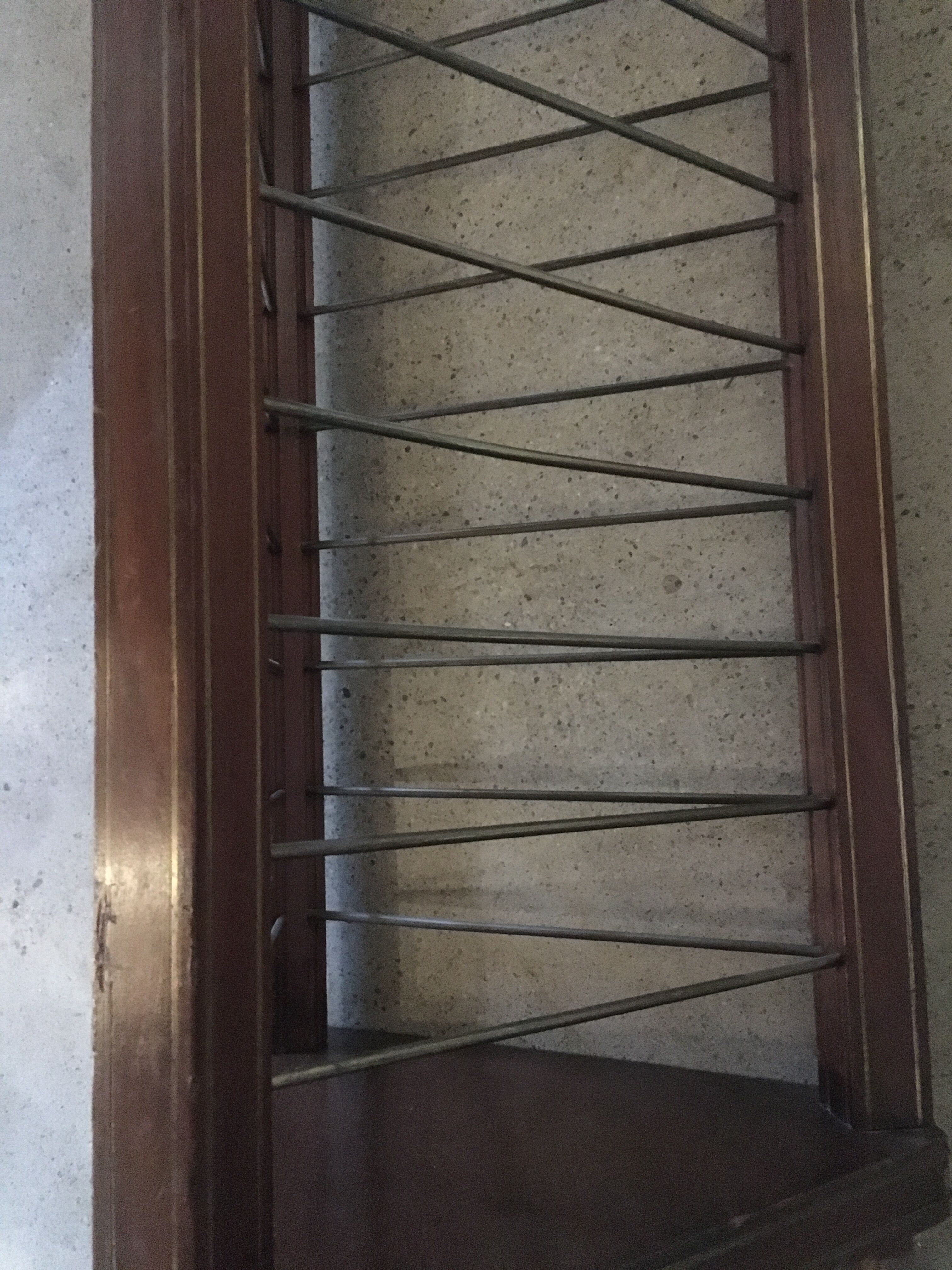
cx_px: 476
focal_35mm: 29
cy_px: 635
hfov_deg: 48.2
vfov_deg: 61.7
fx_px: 1063
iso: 1600
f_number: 2.2
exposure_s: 1/17
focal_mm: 4.15
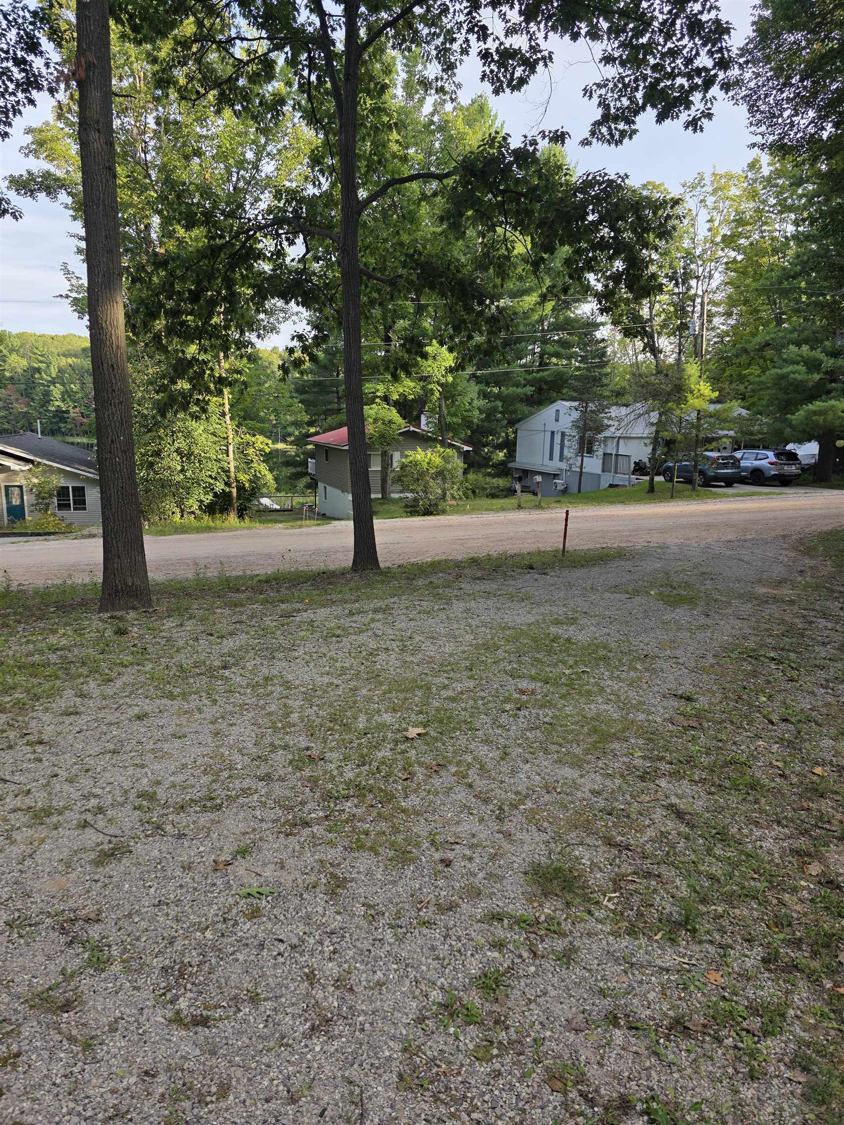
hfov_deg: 58.9
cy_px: 562
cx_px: 422
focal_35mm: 23
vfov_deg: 73.9
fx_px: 748
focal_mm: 6.3
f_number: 1.7
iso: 32
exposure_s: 1/359
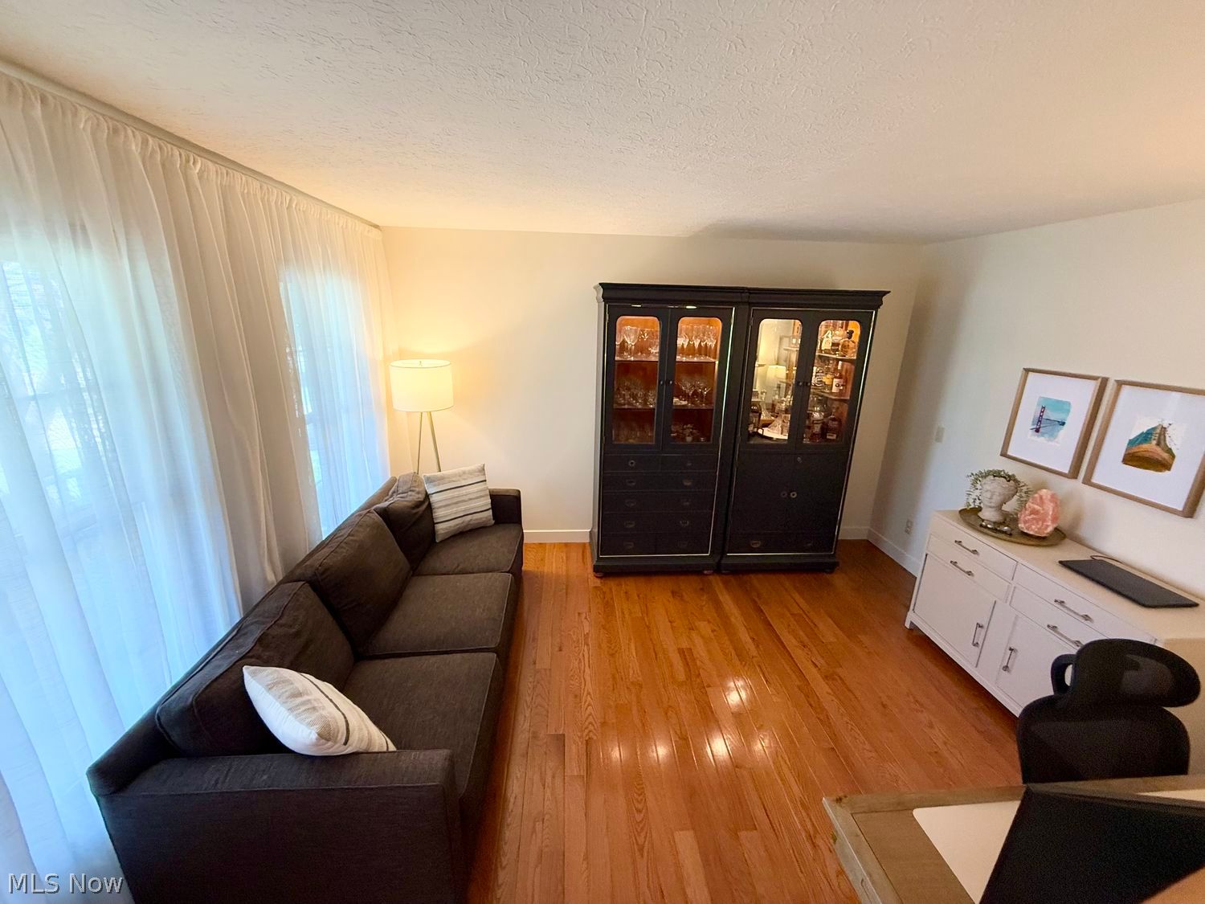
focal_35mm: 14
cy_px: 452
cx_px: 602
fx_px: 487
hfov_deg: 102.1
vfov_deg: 85.7
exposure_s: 1/60
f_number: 2.2
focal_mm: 2.22
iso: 250
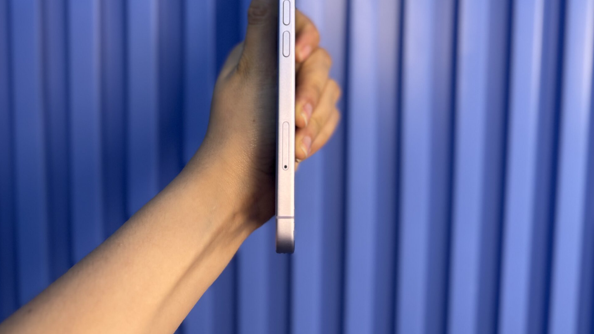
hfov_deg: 56.6
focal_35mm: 35
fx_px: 551
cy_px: 13
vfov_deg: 31.6
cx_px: 296
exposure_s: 1/108
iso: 125
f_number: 1.78
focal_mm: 6.76
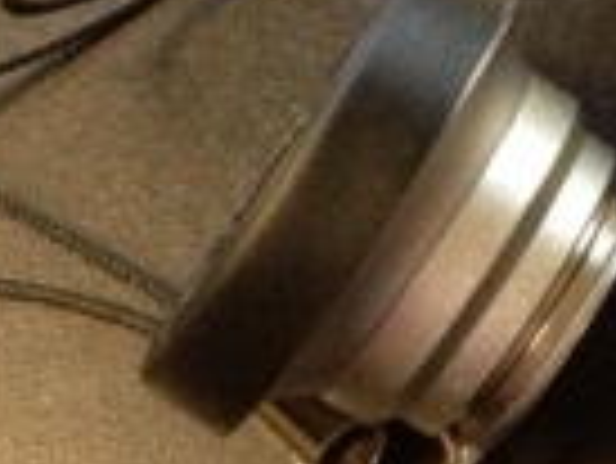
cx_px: 985
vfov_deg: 10.7
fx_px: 2404
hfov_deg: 13.6
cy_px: -180
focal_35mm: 135
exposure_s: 1/20
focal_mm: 4.28
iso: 400
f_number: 2.4
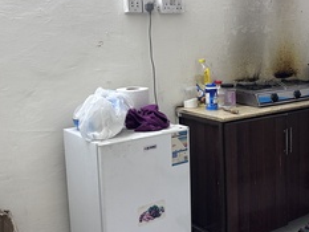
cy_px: 104
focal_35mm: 47
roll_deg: +0.0
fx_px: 420
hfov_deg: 38.5
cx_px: 258
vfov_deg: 30.9
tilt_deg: -10.0
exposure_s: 1/120
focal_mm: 6.86
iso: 200
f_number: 1.78
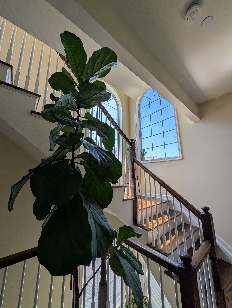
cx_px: 116
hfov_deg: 94.6
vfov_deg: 110.5
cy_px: 154
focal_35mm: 12
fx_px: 107
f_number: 1.7
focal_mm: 2.02
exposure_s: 1/643
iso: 47
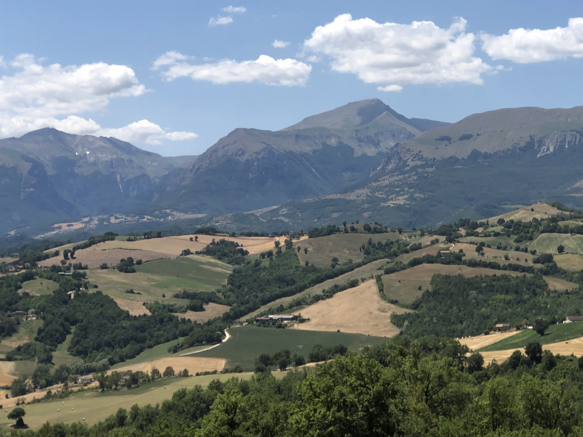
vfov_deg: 17.7
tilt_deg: +4.4
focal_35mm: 83
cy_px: 127
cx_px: 332
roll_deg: -0.5
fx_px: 1398
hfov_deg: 23.5
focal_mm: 6.6
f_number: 2.8
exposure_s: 1/1156
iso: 20
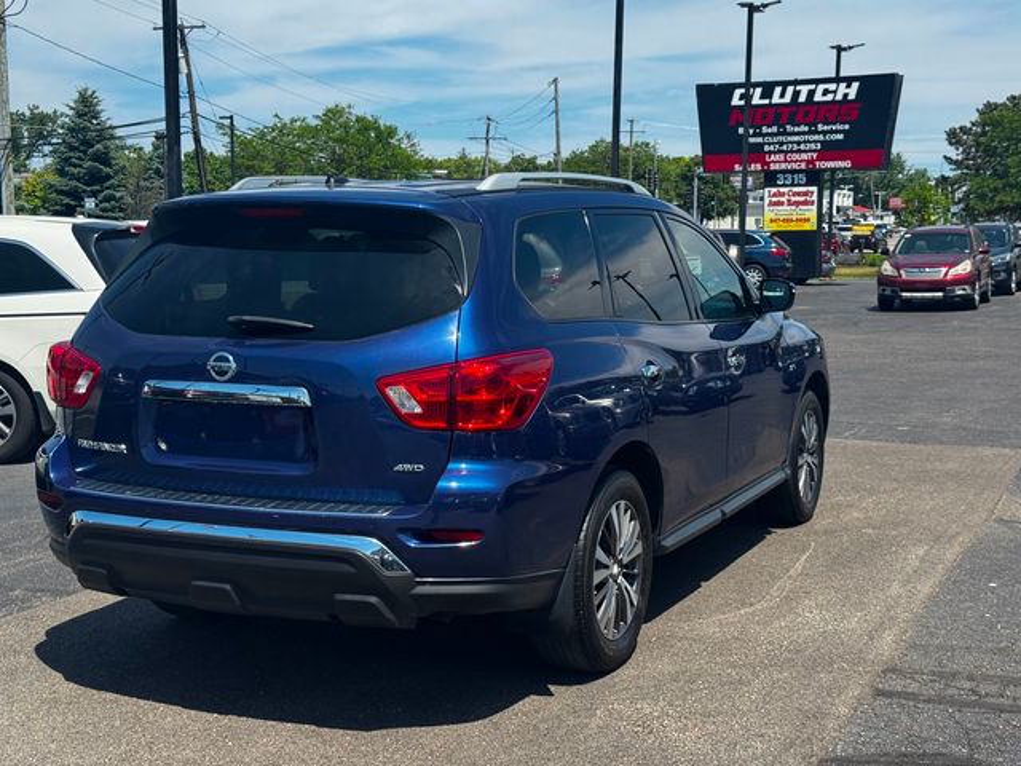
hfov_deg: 39.7
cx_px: 510
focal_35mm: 48
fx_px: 1416
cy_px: 383
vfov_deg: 30.3
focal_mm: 6.76
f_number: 1.78
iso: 64
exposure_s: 1/2611
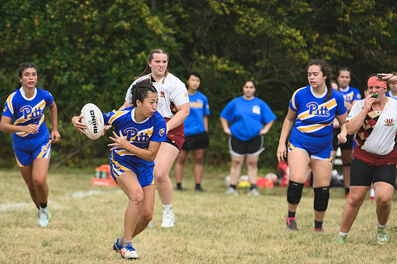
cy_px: 132
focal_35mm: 542
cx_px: 192
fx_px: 5972
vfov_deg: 2.5
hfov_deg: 3.8
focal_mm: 340
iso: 360
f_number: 6
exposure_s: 1/1000
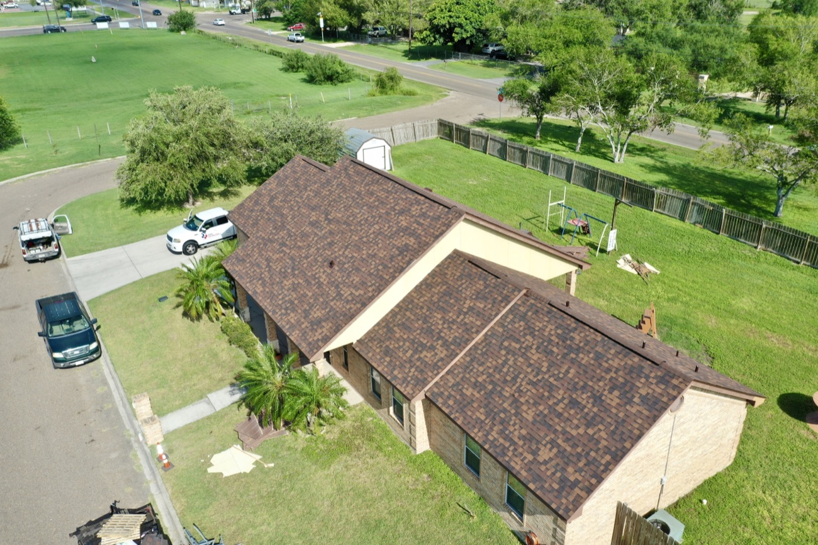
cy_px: 272
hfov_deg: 65.5
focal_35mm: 28
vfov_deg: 46.4
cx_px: 409
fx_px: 636
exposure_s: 1/500
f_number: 5.6
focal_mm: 10.26
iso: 100
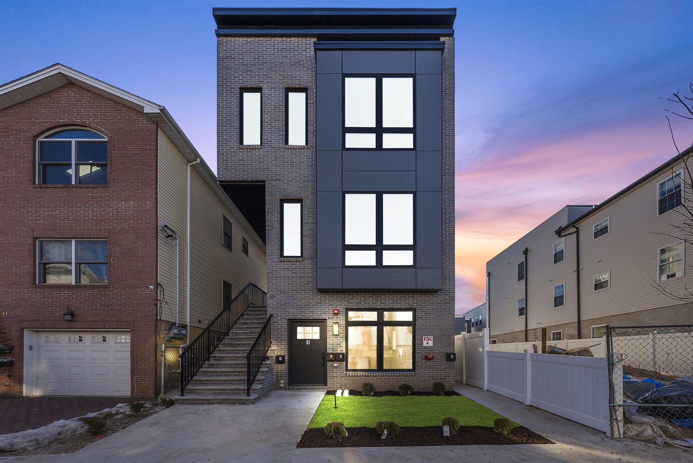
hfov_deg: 112.6
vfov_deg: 90.1
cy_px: 232
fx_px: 231
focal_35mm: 12
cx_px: 346
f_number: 9
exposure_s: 1/160
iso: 1250
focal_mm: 12
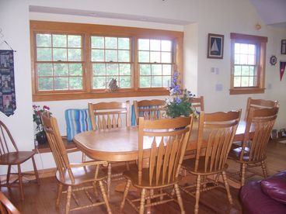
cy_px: 107
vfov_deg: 41.8
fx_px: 281
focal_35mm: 34
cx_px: 143
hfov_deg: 54.0
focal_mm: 5.6
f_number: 2.7
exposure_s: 1/60
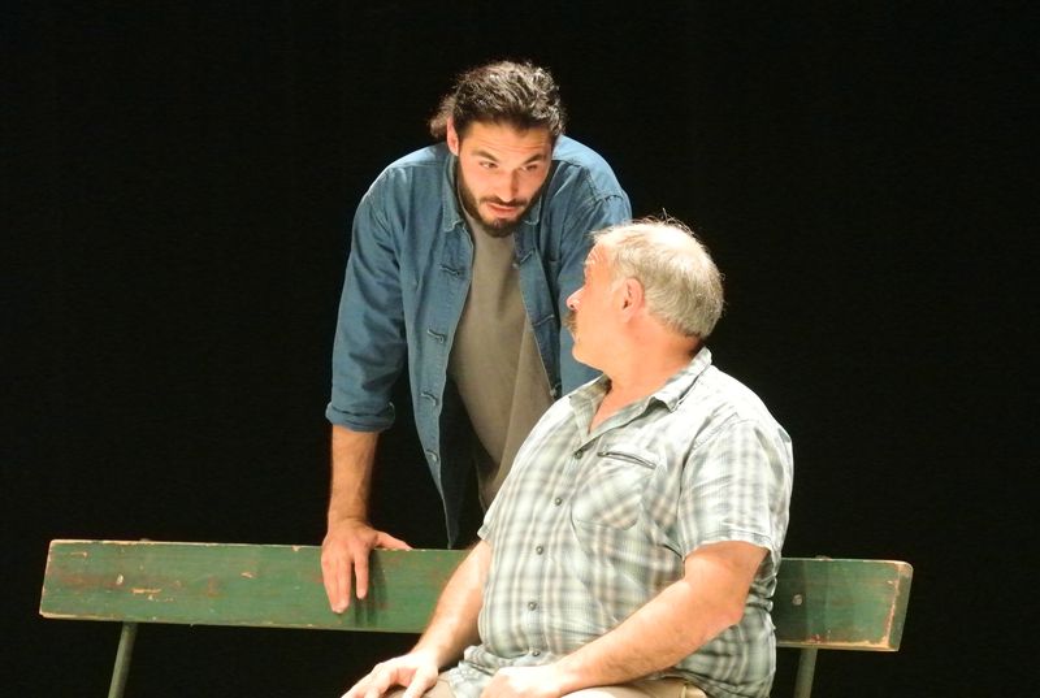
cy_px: 349
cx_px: 520
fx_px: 5587
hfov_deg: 10.6
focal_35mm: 193
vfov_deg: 7.1
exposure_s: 1/250
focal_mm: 71.6
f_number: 4.8
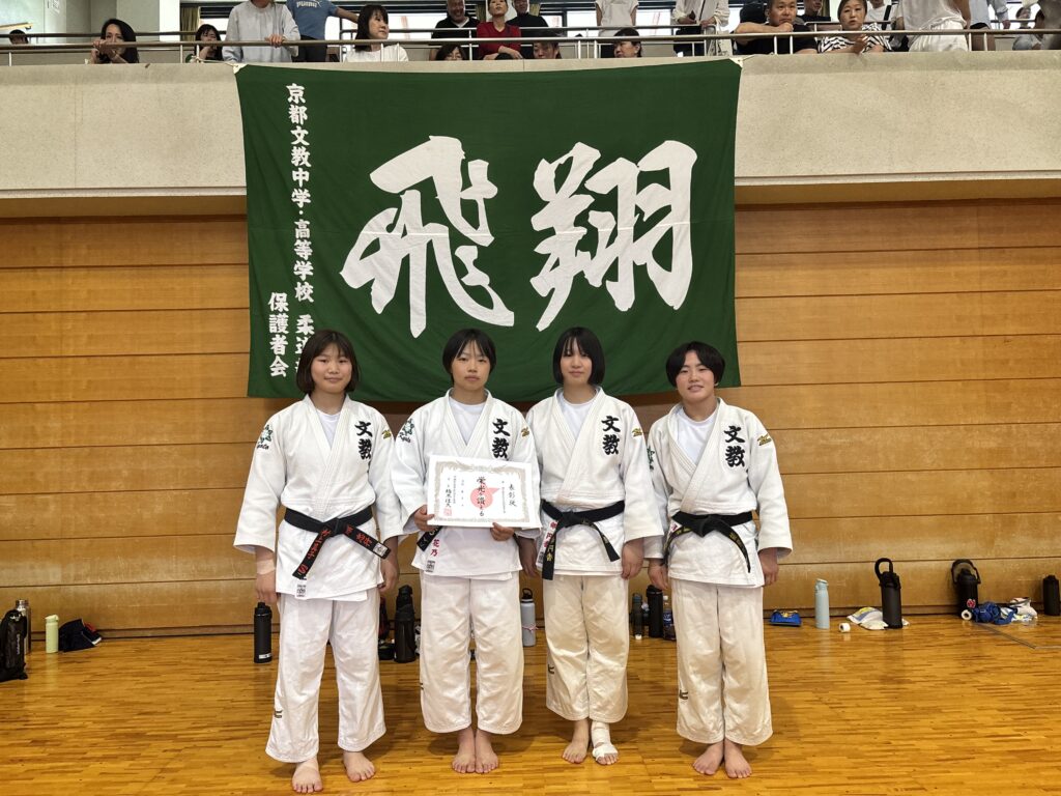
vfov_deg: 53.1
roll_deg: +1.1
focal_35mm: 26
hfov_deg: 67.3
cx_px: 530
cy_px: 398
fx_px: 797
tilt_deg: +1.7
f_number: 1.6
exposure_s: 1/60
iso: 200
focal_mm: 5.96
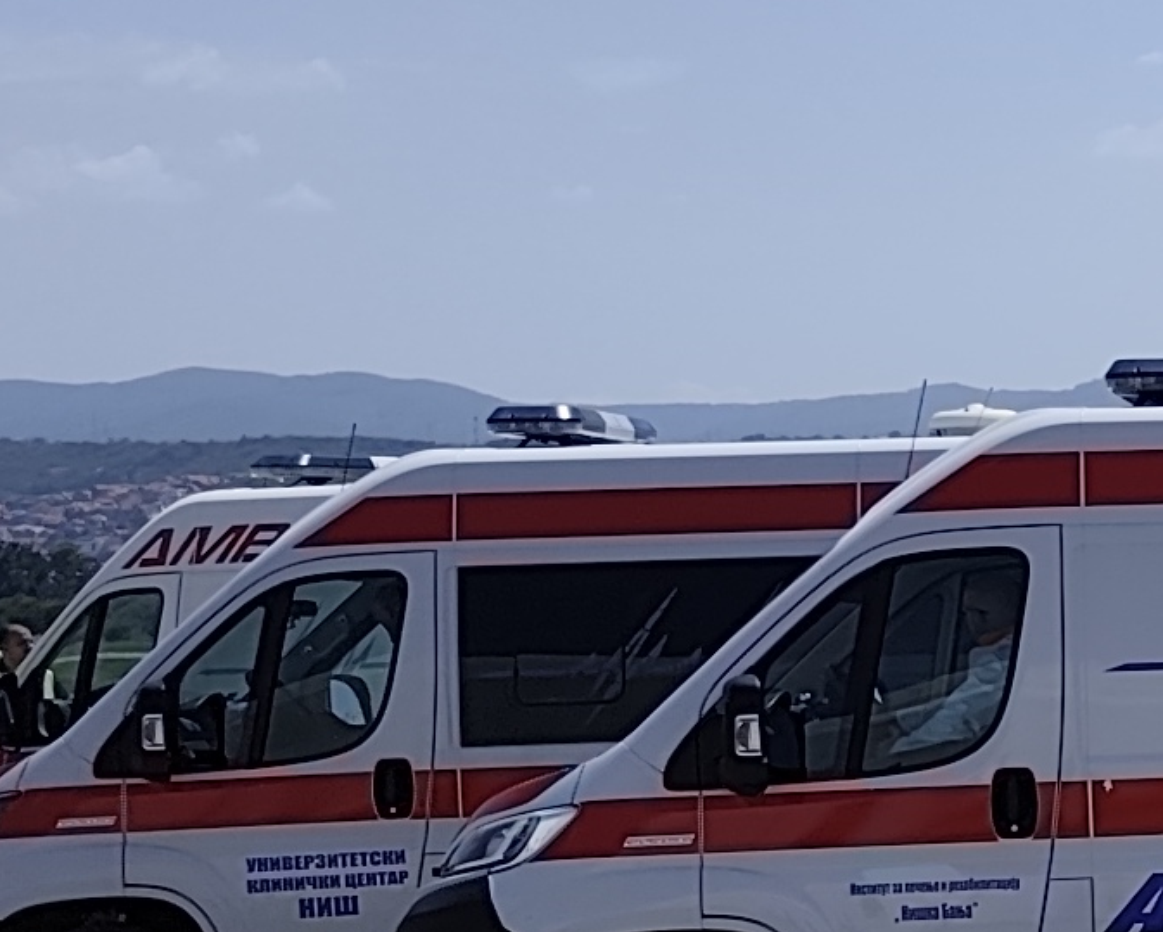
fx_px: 4683
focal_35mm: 136
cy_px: 697
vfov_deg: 11.3
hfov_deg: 11.8
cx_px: 2718
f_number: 1.65
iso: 50
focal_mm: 6.19
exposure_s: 1/1508
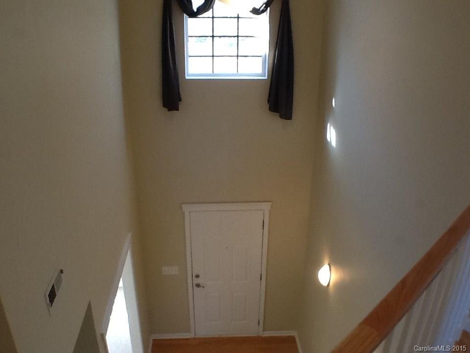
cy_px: 176
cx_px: 235
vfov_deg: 32.9
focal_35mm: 44
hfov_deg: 42.9
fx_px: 597
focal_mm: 2.03
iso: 100
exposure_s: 1/30
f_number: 2.4
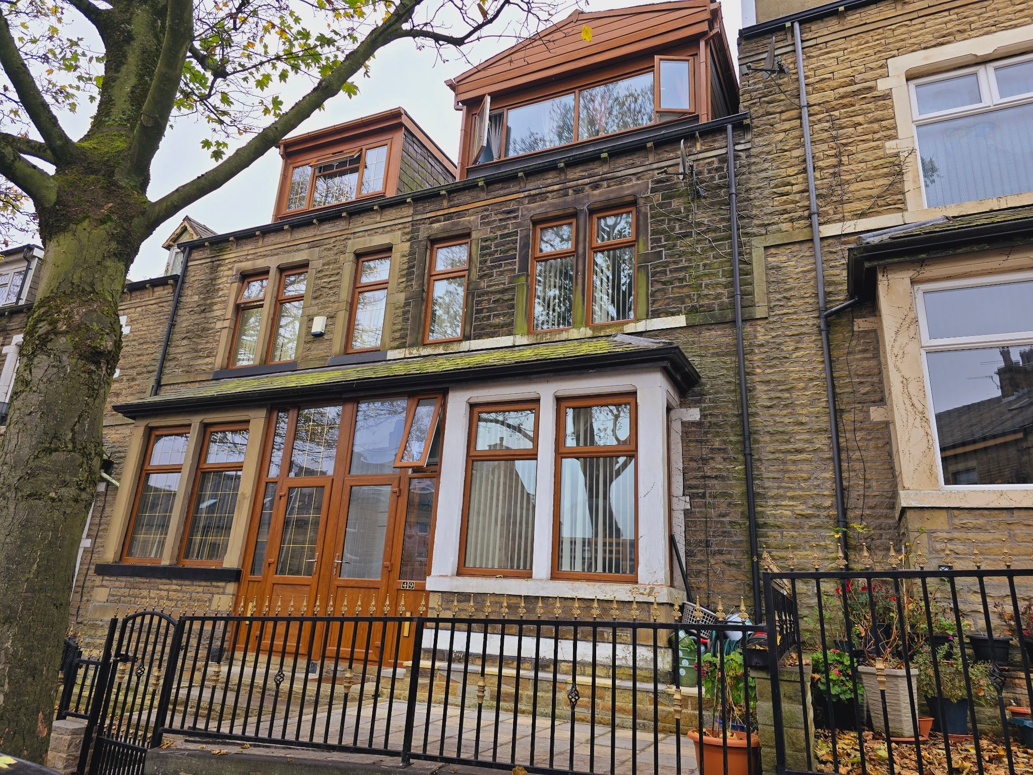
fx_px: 686
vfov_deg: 58.9
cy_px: 388
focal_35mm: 23
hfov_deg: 73.9
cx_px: 516
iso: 16
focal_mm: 6.3
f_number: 1.7
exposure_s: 1/180
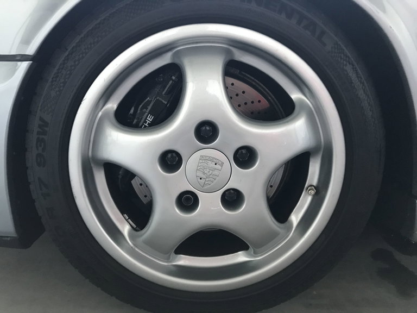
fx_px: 337
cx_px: 208
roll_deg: -2.7
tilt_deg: -14.1
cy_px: 156
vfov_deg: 49.7
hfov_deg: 63.4
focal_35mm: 28
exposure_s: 1/13
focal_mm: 3.99
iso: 100
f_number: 1.8
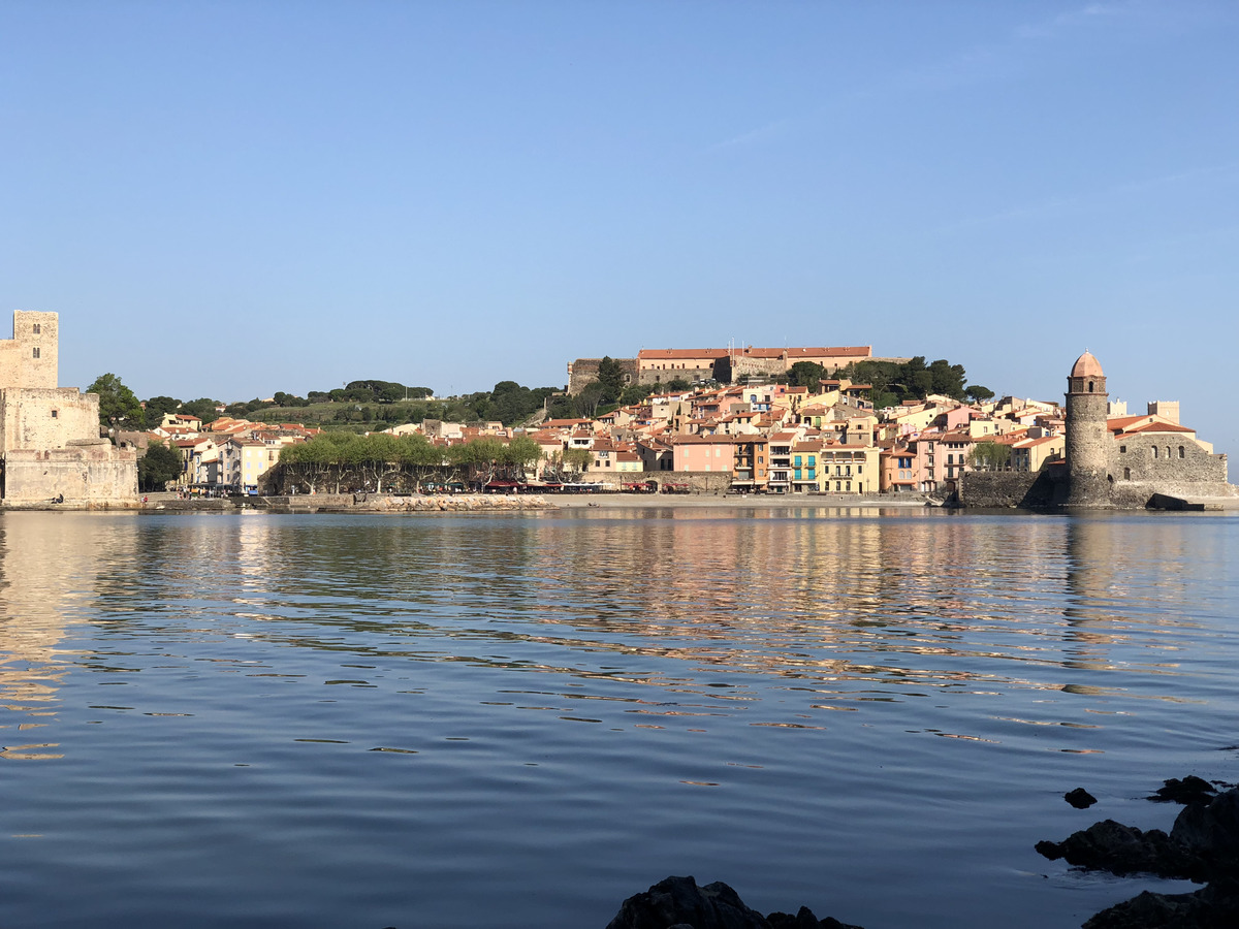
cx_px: 620
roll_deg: +0.5
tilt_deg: +2.3
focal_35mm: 52
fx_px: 1861
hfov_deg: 36.8
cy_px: 464
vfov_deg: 28.0
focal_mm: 6
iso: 16
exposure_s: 1/1372
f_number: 2.4
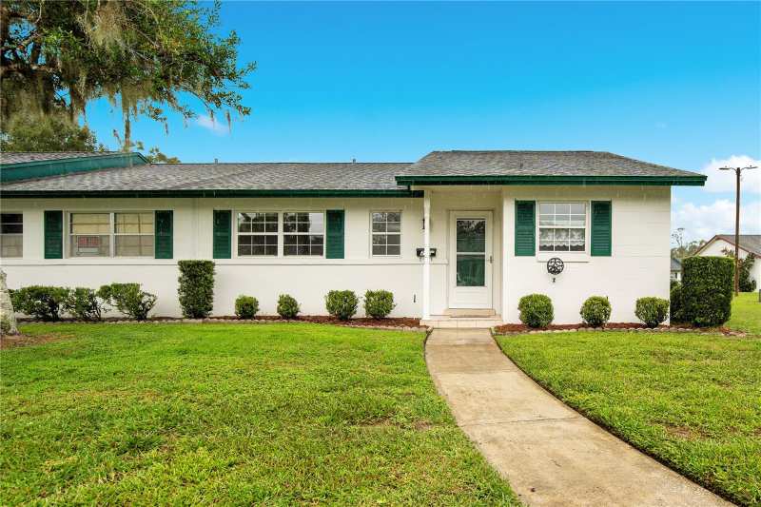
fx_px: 338
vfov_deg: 73.7
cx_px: 380
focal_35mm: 16
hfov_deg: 96.7
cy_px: 254
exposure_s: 1/500
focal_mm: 16
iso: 800
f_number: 5
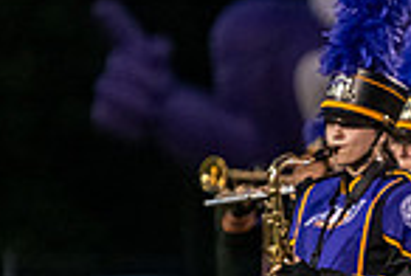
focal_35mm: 714
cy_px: 280
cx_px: 771
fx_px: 8168
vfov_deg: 1.9
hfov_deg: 2.9
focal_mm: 180
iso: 4000
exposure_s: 1/640
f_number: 3.2
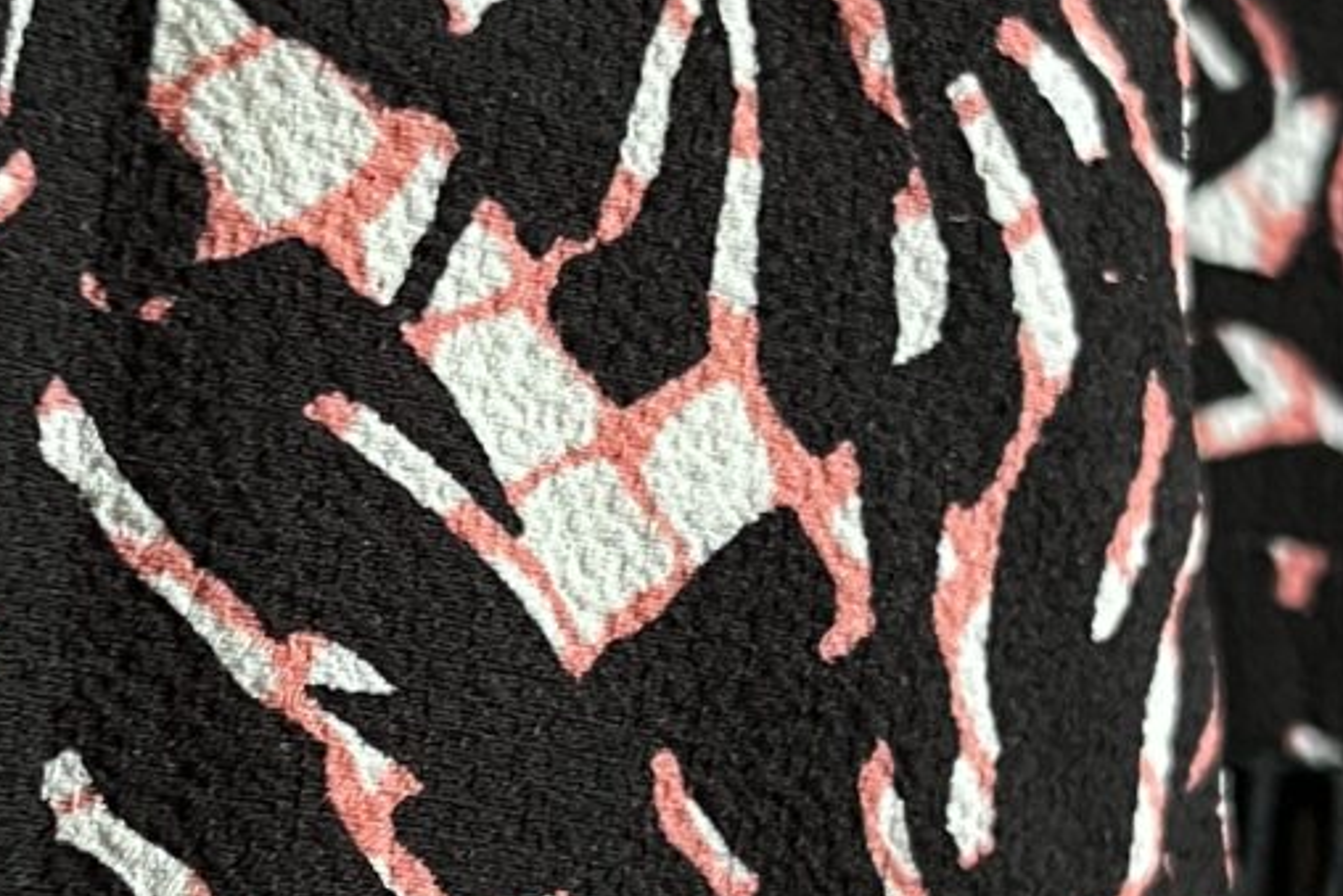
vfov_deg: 12.6
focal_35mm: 109
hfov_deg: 18.6
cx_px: 344
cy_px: 507
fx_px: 4067
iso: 400
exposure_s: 1/40
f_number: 1.6
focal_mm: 5.1
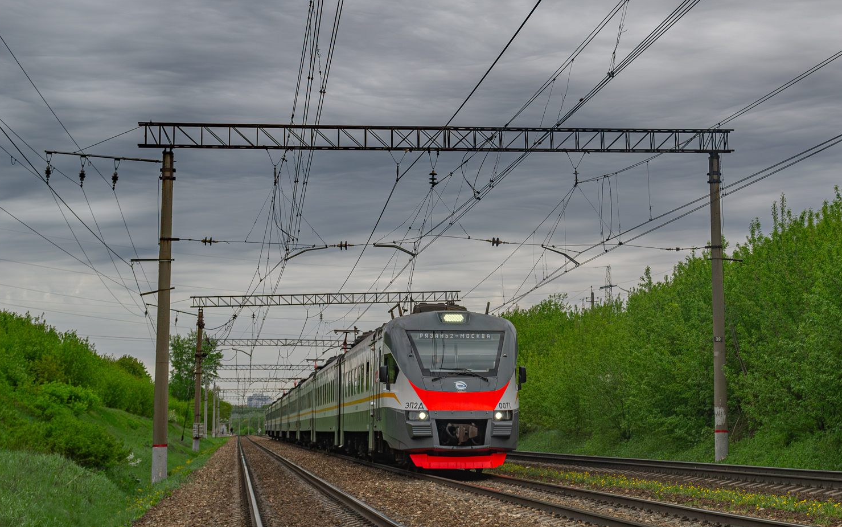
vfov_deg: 21.0
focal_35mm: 62
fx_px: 1423
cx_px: 419
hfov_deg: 33.0
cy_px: 255
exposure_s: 1/800
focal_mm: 40
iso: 100
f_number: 5.6
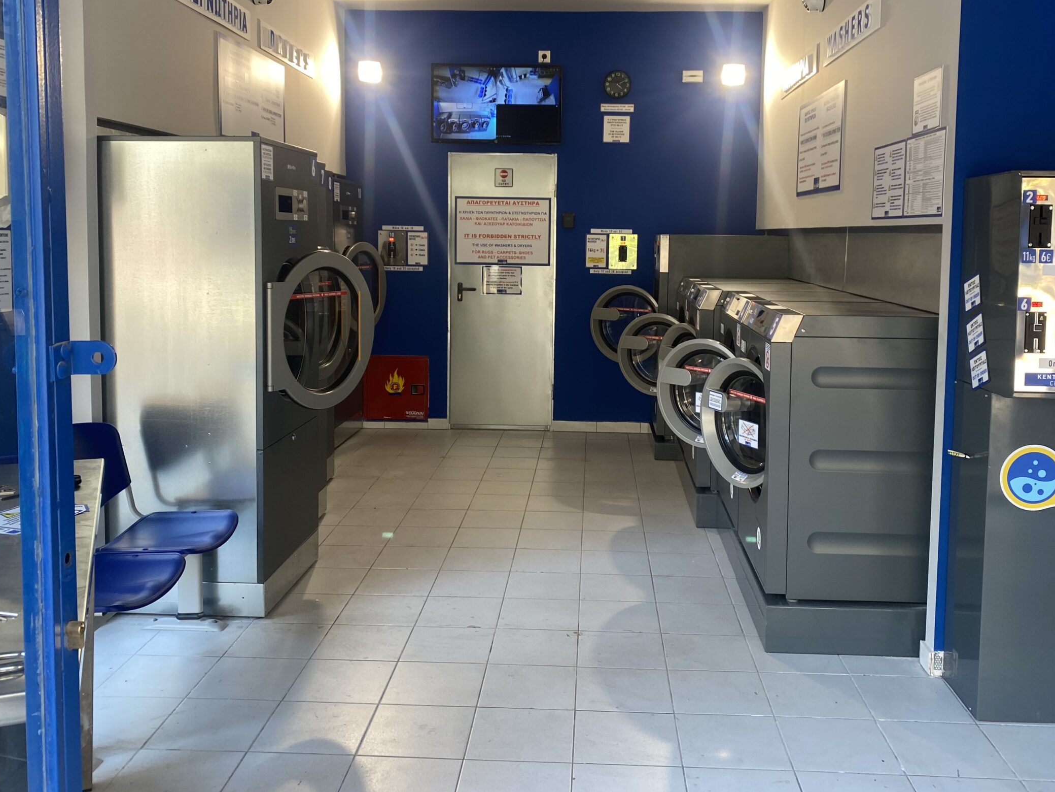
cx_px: 560
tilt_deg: -3.9
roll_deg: -0.4
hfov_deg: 56.8
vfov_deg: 43.9
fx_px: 975
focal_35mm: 32
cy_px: 314
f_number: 1.8
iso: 80
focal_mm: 4.25
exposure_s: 1/100
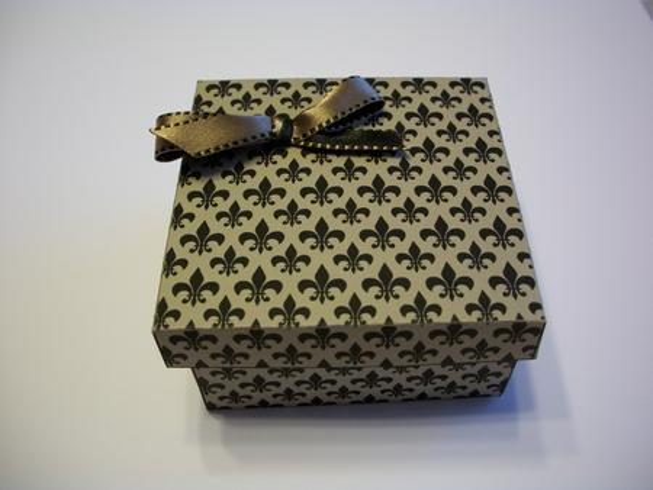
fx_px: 661
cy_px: 245
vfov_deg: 40.7
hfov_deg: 52.6
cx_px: 326
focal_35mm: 35
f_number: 3.1
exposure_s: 1/60
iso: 134
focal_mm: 6.3
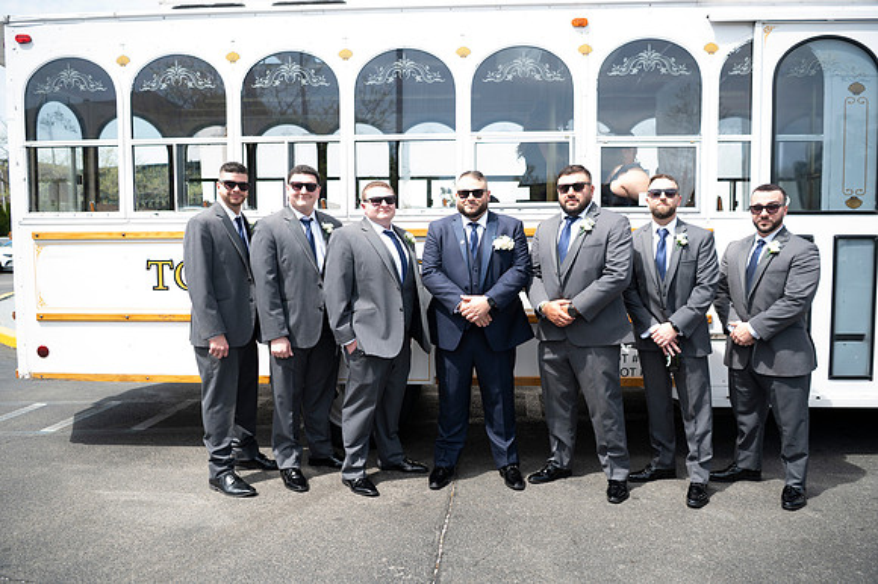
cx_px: 439
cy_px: 292
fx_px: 658
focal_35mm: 27
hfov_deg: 67.4
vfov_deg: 47.9
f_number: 2.8
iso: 50
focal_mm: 27
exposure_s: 1/400
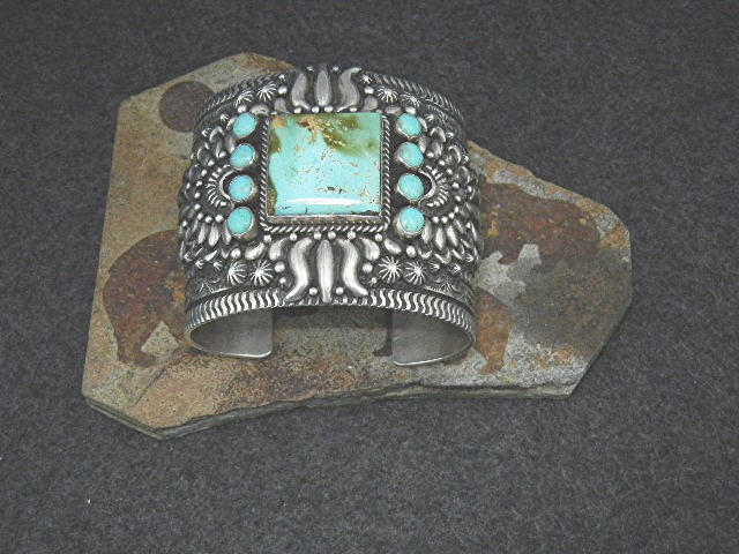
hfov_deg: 42.1
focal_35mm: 45
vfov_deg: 32.2
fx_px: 961
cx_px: 370
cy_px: 277
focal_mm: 8.1
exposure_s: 1/30
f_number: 7.6
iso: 800
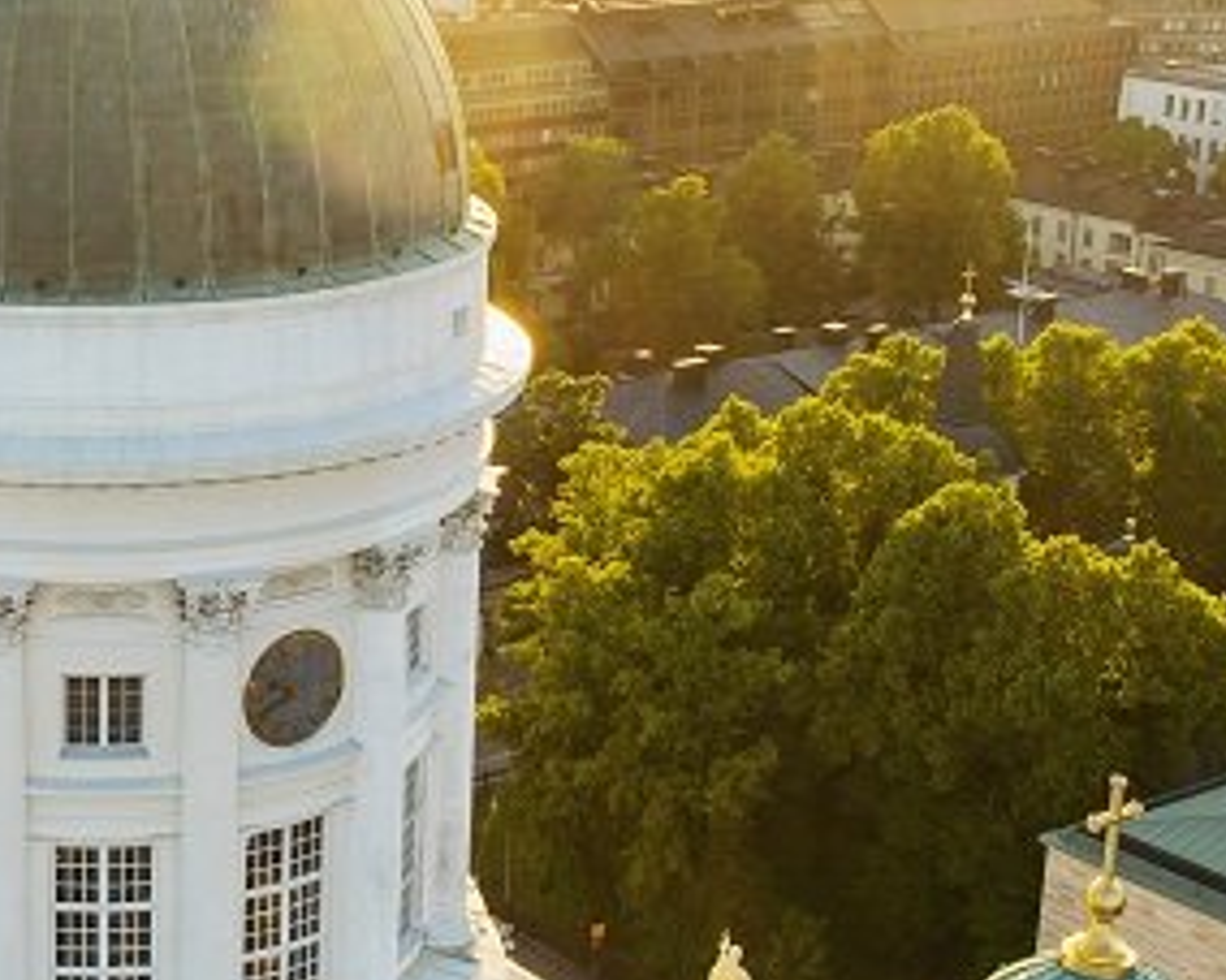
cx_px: 39
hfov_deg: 24.1
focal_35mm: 76
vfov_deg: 20.2
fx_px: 2757
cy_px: 464
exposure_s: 1/100
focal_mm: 23
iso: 100
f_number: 8
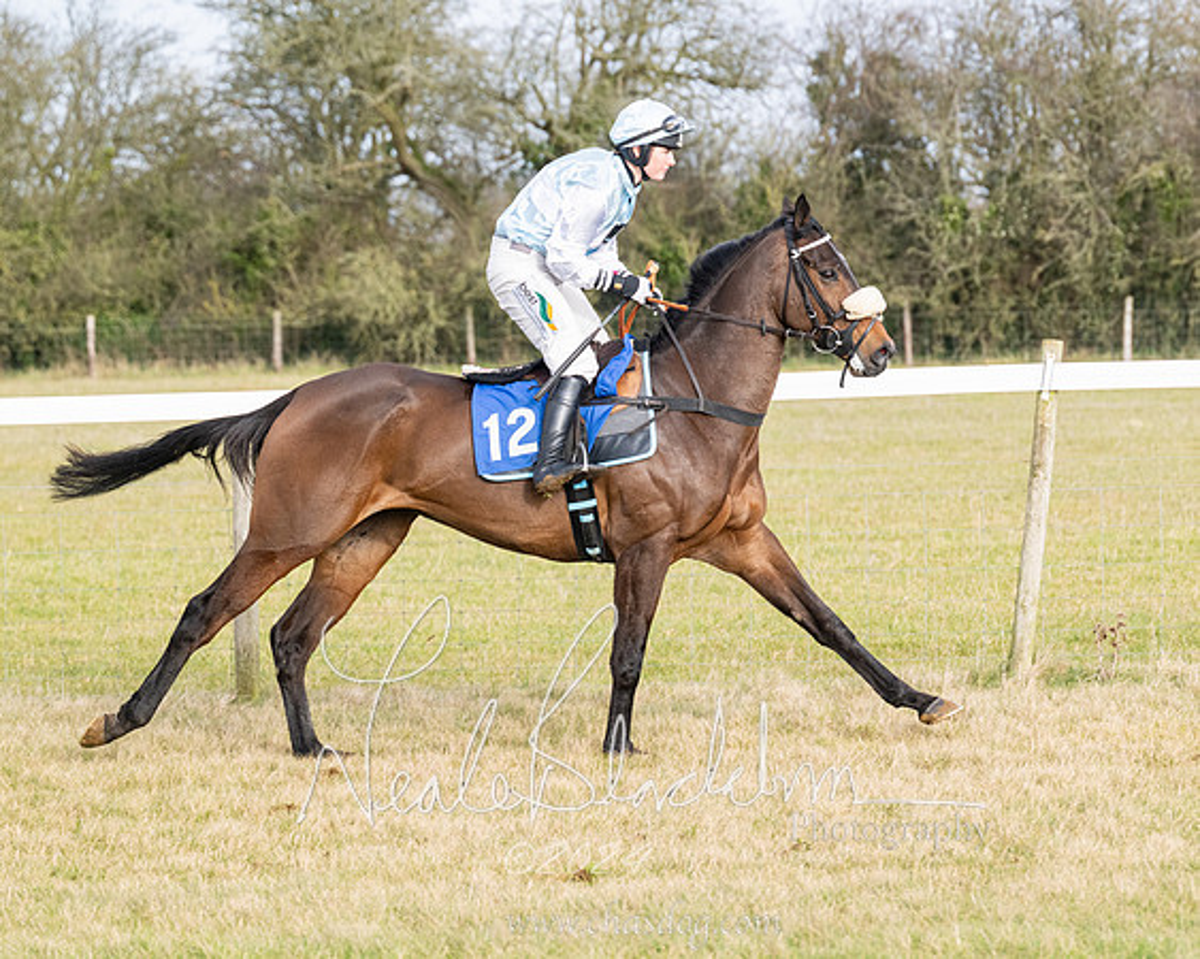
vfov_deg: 7.9
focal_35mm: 195
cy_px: 492
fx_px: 6927
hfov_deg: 9.9
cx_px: 796
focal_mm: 140
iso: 800
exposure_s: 1/2000
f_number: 5
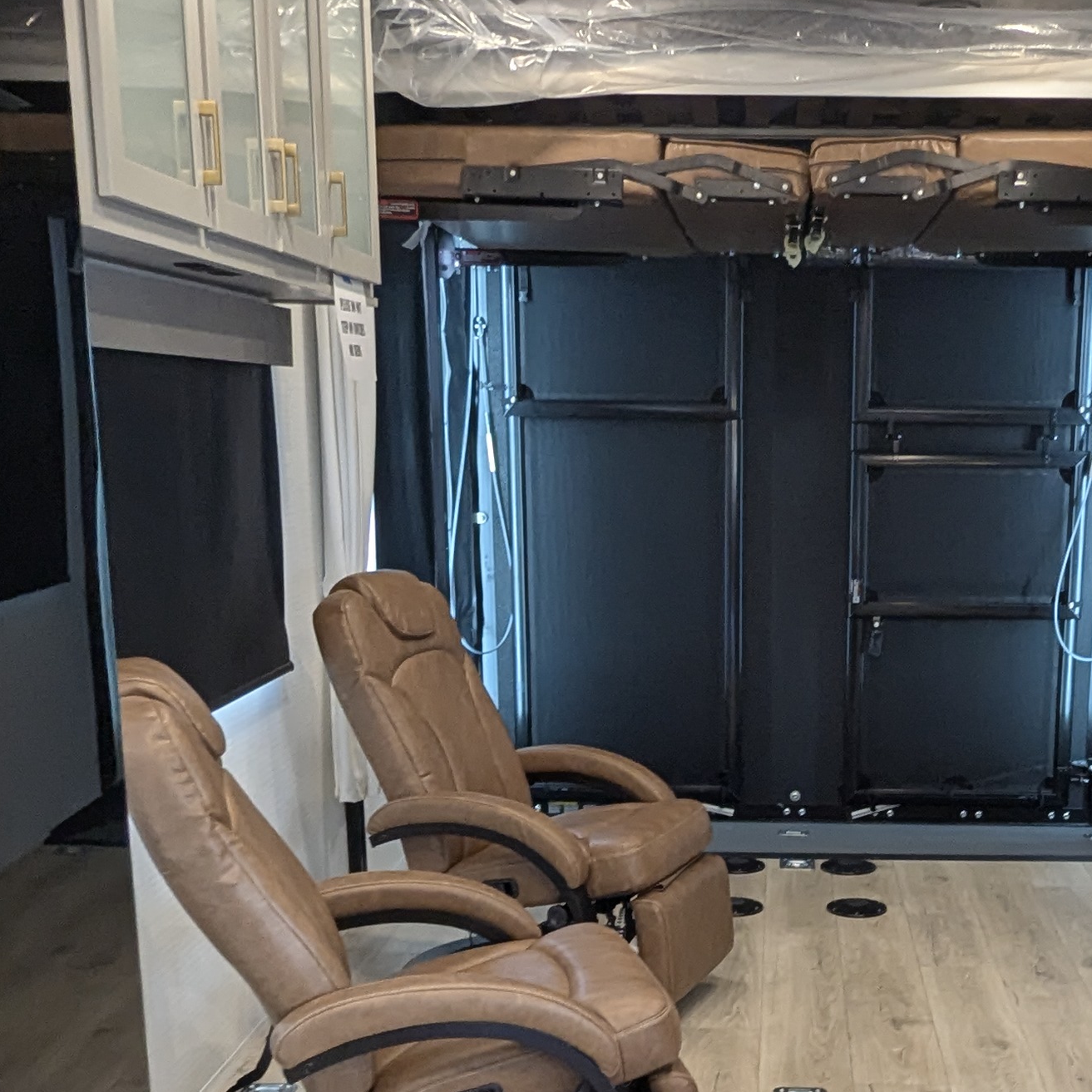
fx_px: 1570
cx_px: 776
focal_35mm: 44
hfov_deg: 37.7
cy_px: 809
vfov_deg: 37.5
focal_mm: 2.35
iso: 236
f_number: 2.2
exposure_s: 1/40.3
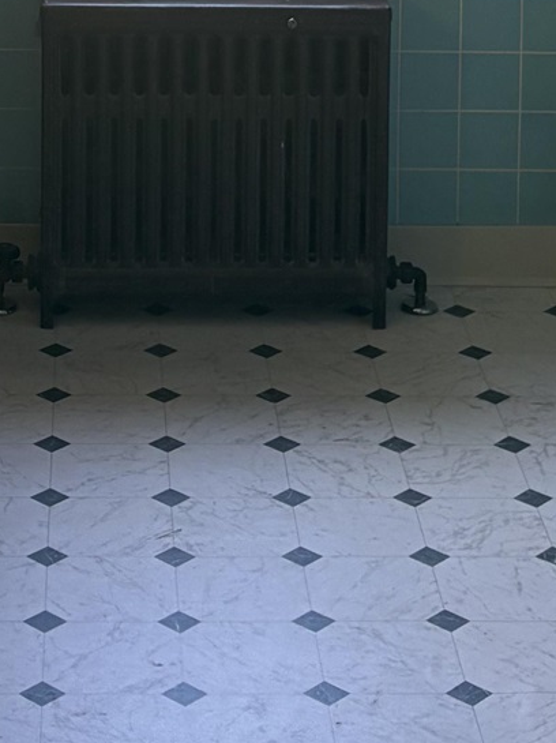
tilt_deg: -6.5
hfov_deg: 13.4
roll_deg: +0.0
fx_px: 2359
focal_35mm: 110
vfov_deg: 16.7
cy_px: -282
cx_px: 104
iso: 125
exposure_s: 1/124
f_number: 1.6
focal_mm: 5.96
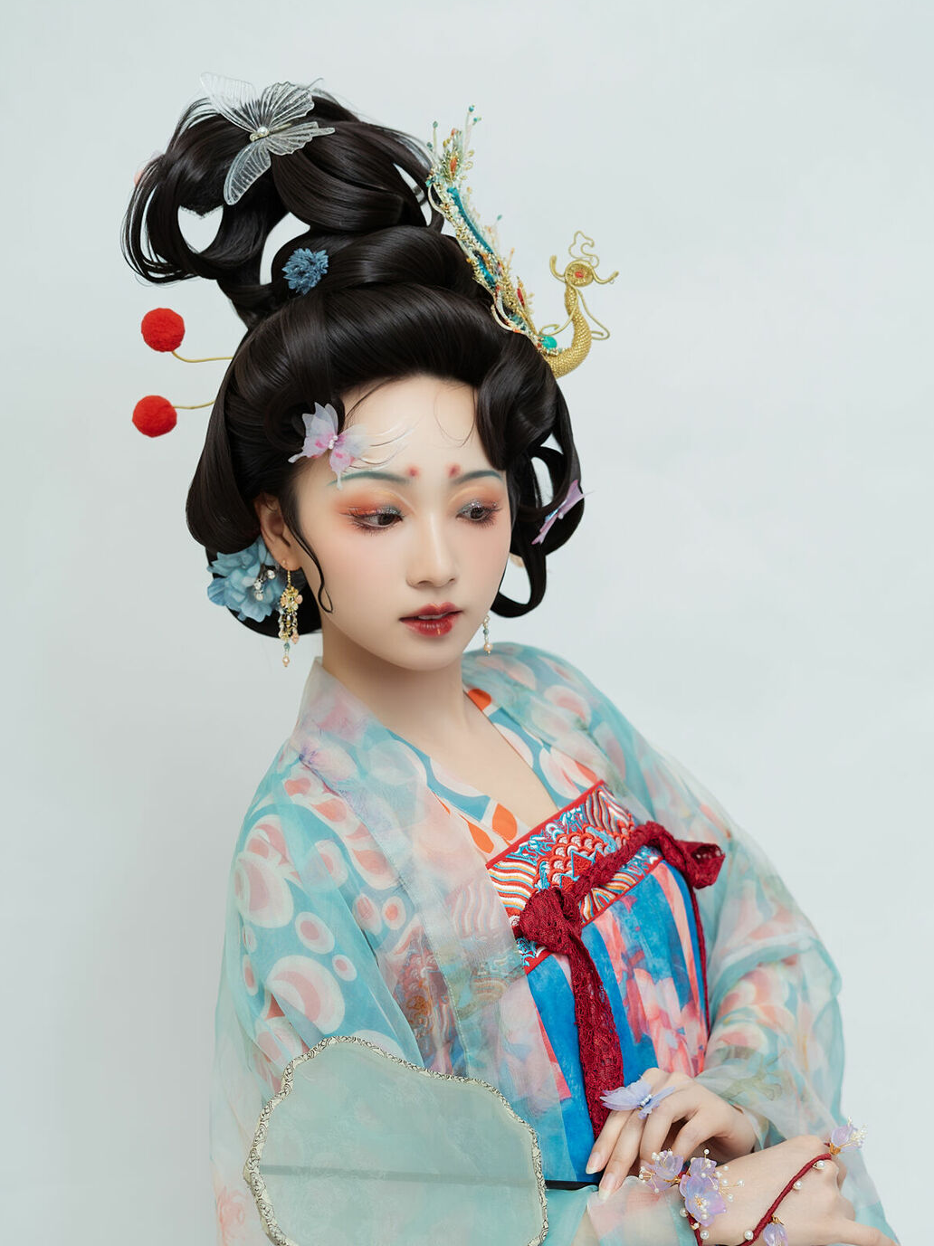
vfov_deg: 34.9
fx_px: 1980
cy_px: 692
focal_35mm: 55
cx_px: 460
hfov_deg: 26.5
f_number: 2.8
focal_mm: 50
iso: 100
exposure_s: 1/125
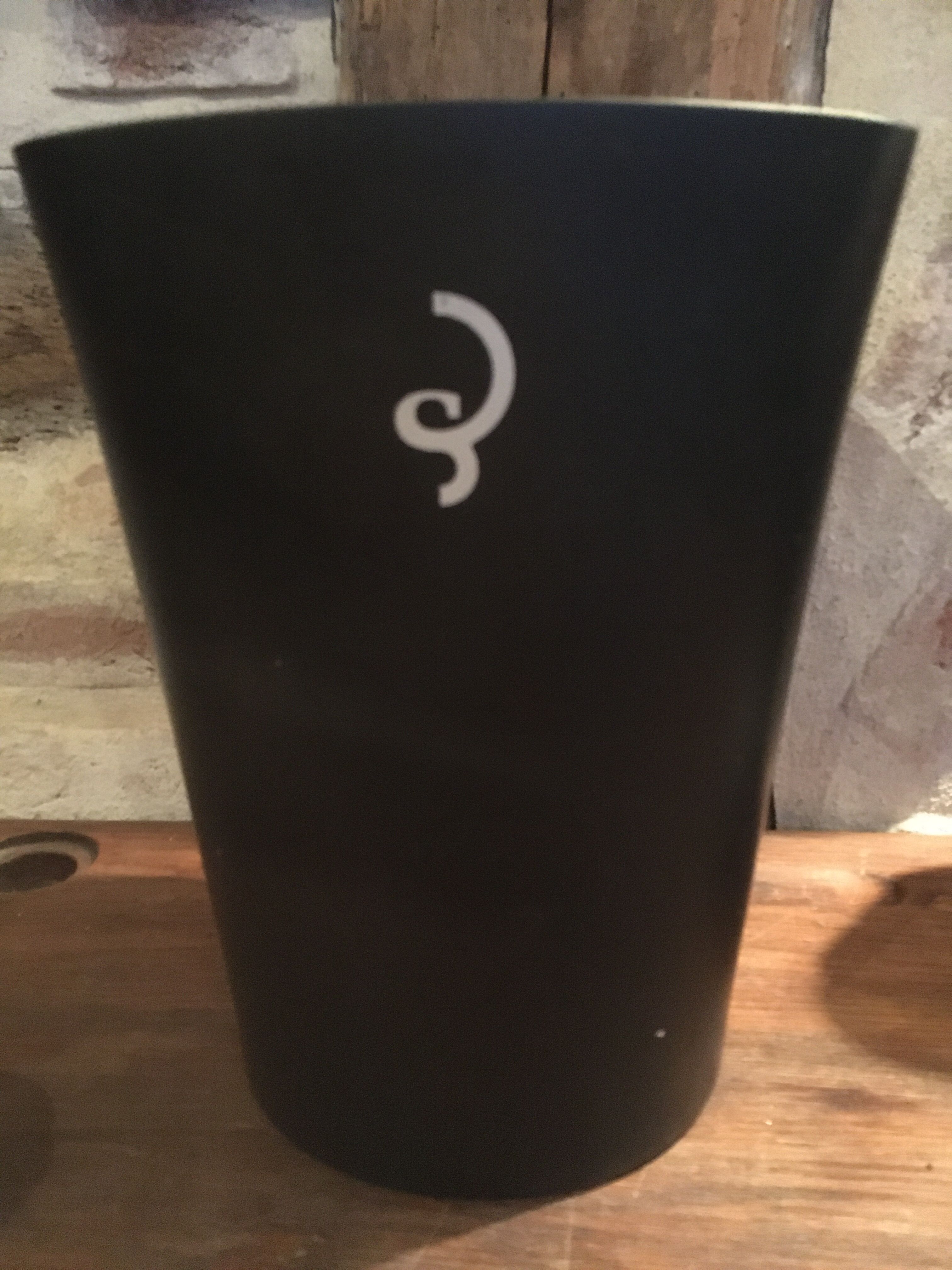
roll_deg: +0.5
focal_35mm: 29
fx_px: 1063
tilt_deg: -14.1
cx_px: 476
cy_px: 635
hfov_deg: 48.2
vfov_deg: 61.7
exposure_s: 1/17
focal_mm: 4.15
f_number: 2.2
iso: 1000
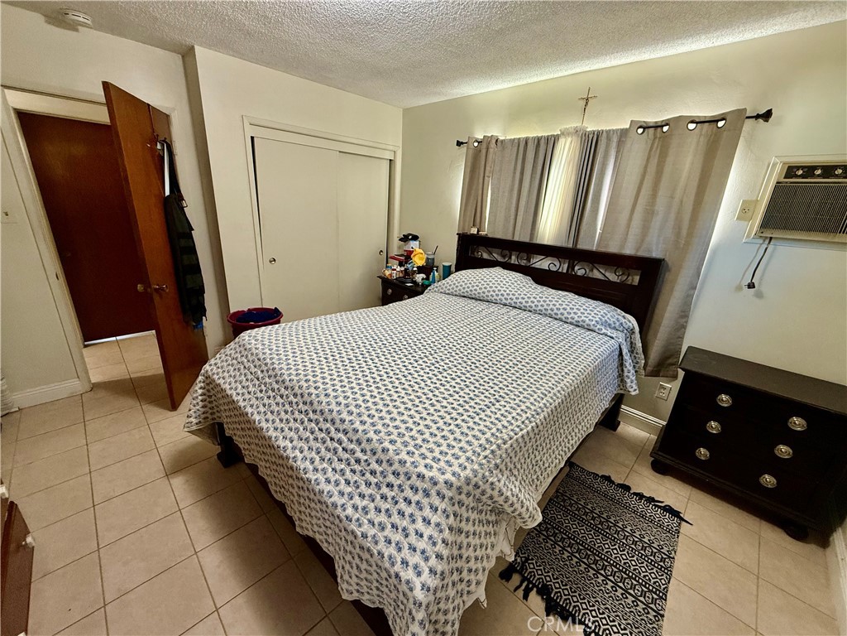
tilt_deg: -19.8
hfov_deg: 102.1
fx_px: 343
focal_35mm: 14
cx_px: 424
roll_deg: -3.3
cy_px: 318
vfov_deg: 85.7
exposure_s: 1/60
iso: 250
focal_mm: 2.22
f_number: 2.2
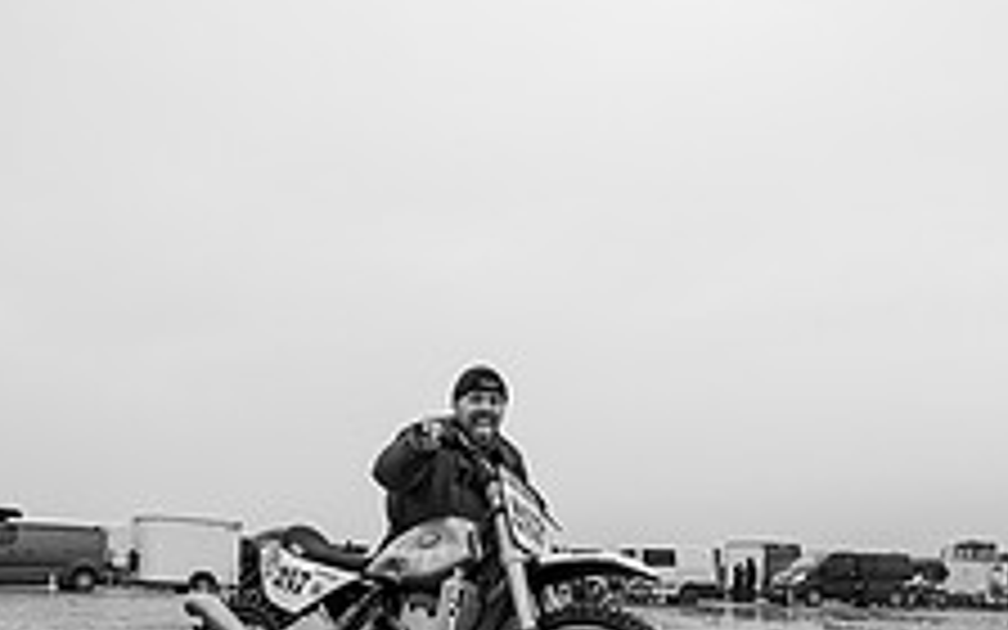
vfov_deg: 29.0
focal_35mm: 43
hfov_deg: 46.2
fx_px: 1181
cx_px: 531
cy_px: 531
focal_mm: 14
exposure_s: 1/320
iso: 100
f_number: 2.8
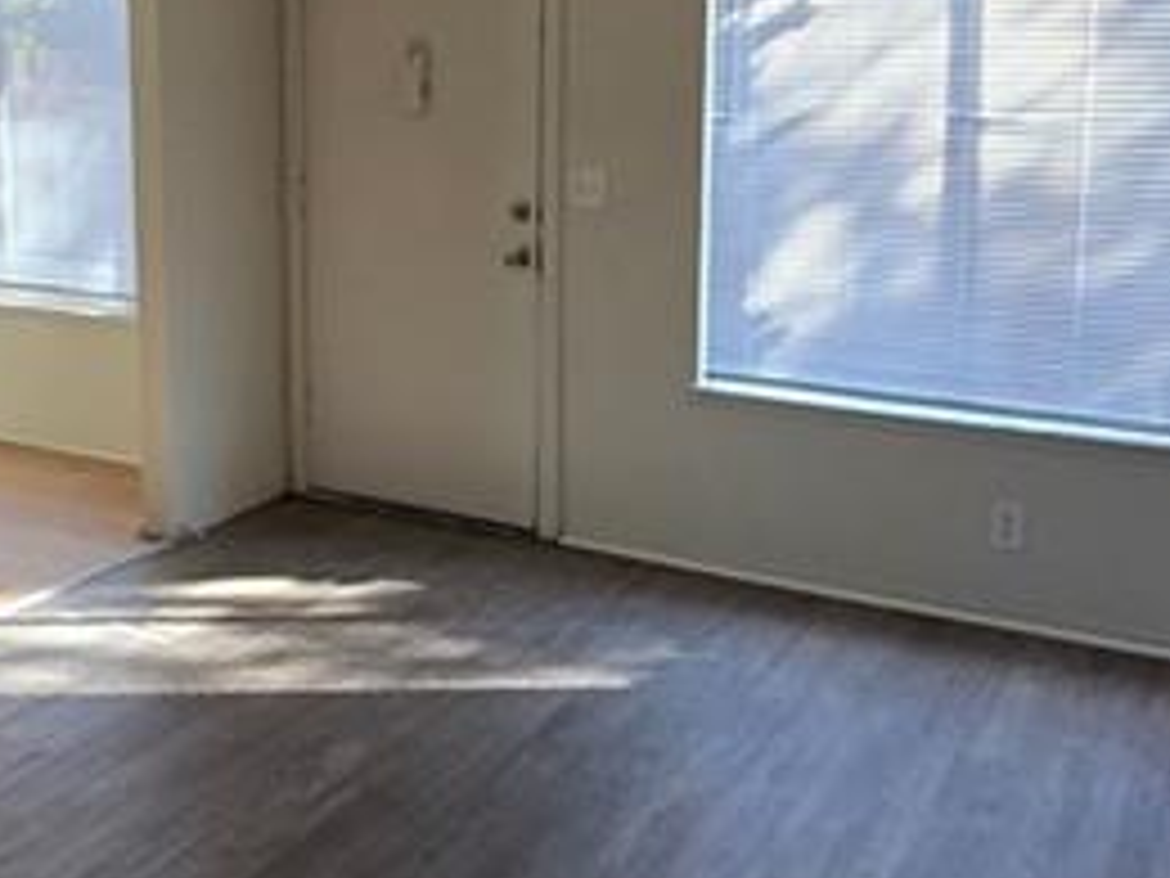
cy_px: 284
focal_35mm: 40
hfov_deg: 46.4
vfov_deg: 35.6
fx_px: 1352
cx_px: 450
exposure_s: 1/120
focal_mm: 2.2
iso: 200
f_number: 1.9
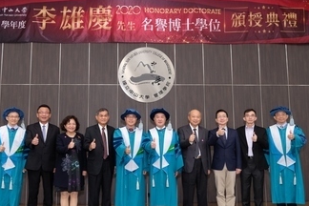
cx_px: 143
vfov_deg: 35.9
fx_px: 318
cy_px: 110
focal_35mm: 37
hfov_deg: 51.8
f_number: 3.2
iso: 1600
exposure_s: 1/125
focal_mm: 20
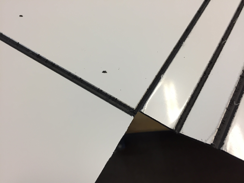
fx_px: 204
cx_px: 122
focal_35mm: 29
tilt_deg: -62.9
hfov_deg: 61.7
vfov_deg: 48.2
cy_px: 92
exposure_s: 1/33
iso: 40
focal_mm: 4.15
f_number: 2.2
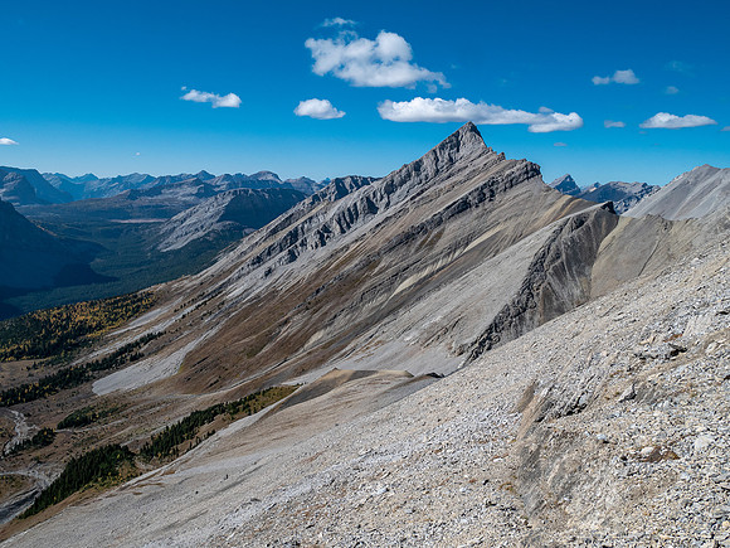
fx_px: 506
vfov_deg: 56.8
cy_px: 274
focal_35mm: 24
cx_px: 365
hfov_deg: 71.6
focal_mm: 12
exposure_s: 1/640
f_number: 8
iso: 200
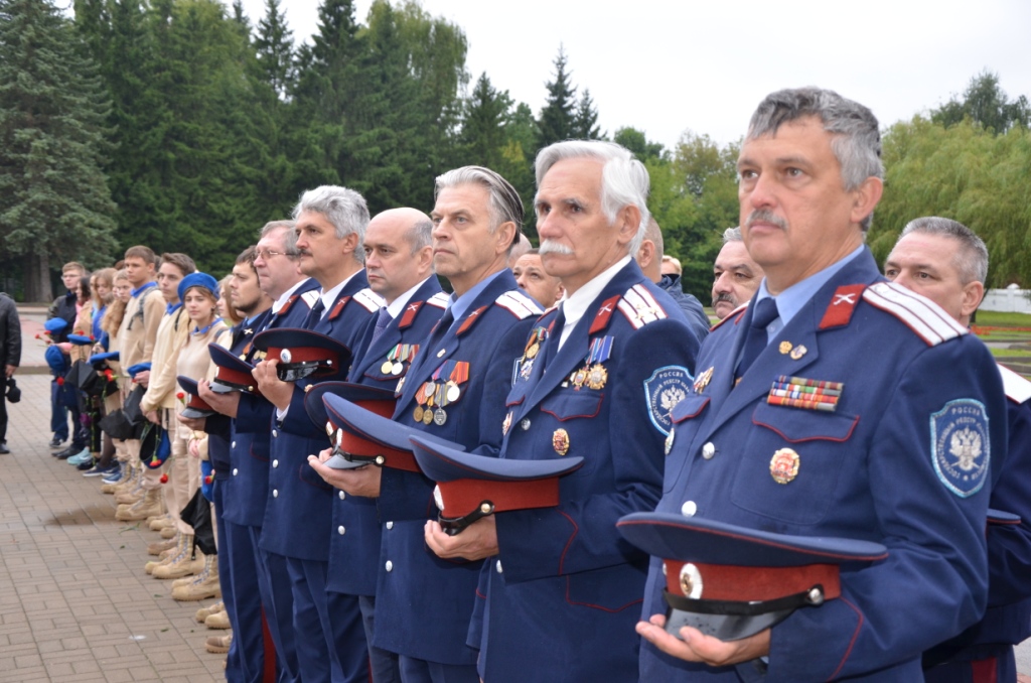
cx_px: 516
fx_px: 1372
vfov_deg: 27.9
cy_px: 342
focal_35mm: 48
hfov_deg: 41.2
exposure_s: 1/80
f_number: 4.2
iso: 400
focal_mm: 32
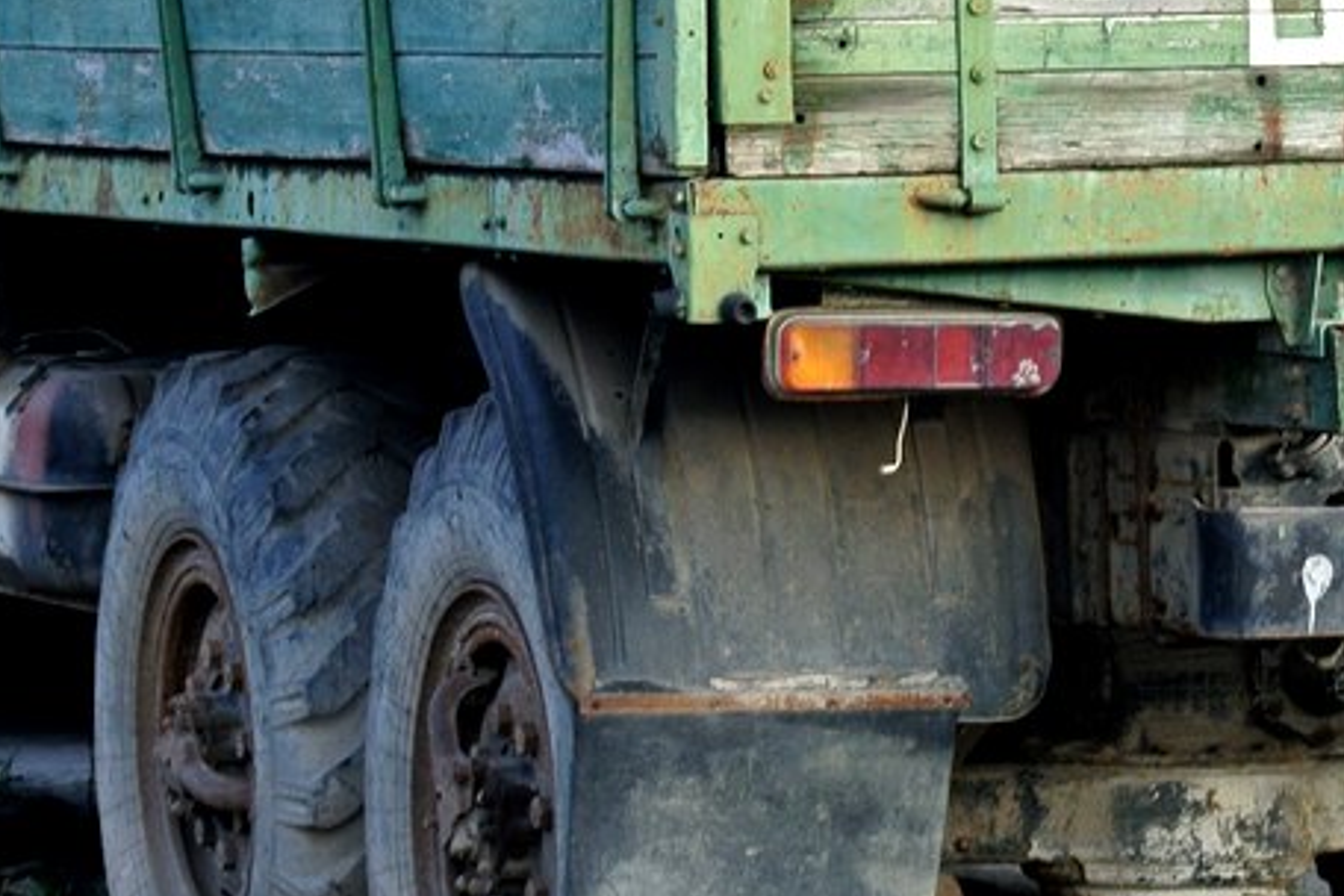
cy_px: 74
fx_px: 9519
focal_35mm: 255
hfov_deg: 8.1
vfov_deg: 5.4
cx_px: 1138
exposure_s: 1/125
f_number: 3.8
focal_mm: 36.1
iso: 100
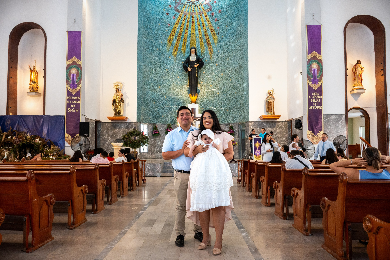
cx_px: 183
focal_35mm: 30
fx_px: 325
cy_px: 135
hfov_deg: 61.9
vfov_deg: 43.6
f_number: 8
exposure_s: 1/125
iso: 1600
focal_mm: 28
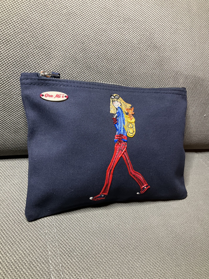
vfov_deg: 61.7
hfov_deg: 48.2
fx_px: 233
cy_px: 140
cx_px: 104
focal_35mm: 29
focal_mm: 3
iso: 200
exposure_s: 1/50
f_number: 1.8
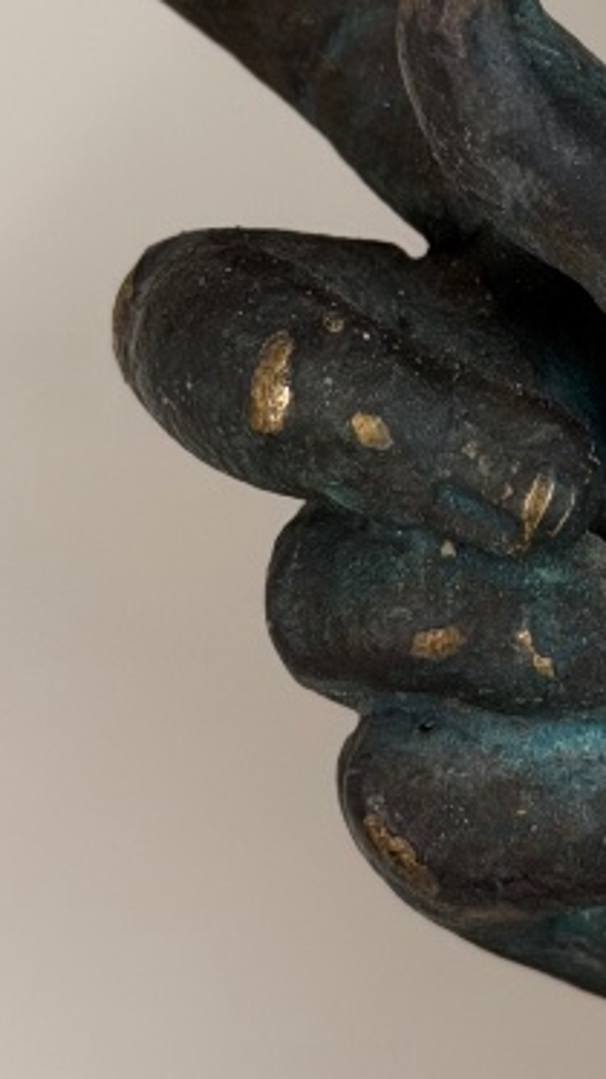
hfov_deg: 7.2
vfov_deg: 12.7
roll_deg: -0.6
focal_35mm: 168
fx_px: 4806
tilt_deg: +0.3
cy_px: 193
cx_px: 719
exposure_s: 1/50
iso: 125
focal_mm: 6.76
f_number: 1.78
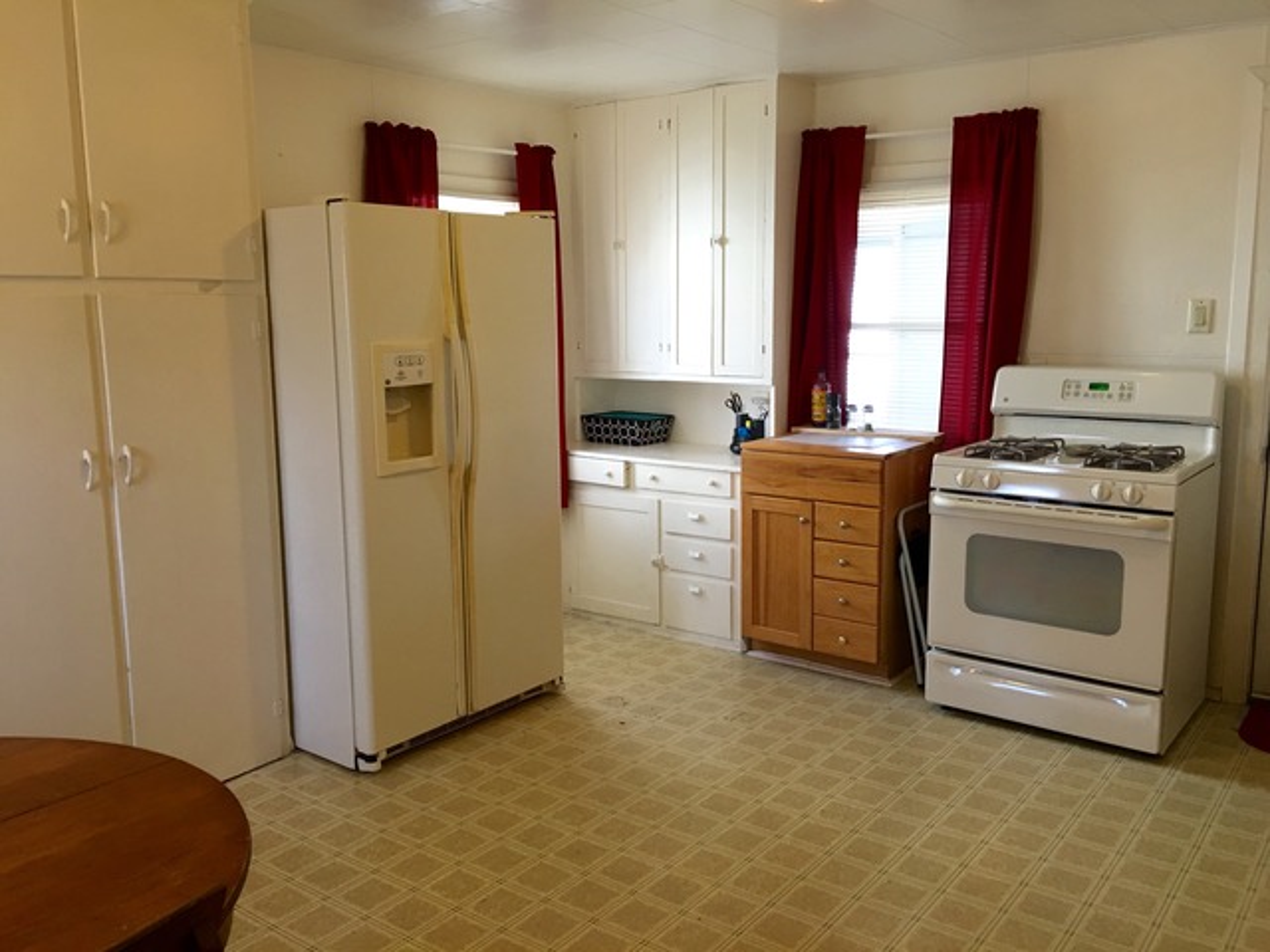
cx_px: 635
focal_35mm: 29
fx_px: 1064
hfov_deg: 61.7
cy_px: 476
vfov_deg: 48.2
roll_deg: +1.6
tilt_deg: -8.5
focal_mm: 4.15
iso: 32
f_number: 2.2
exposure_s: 1/15
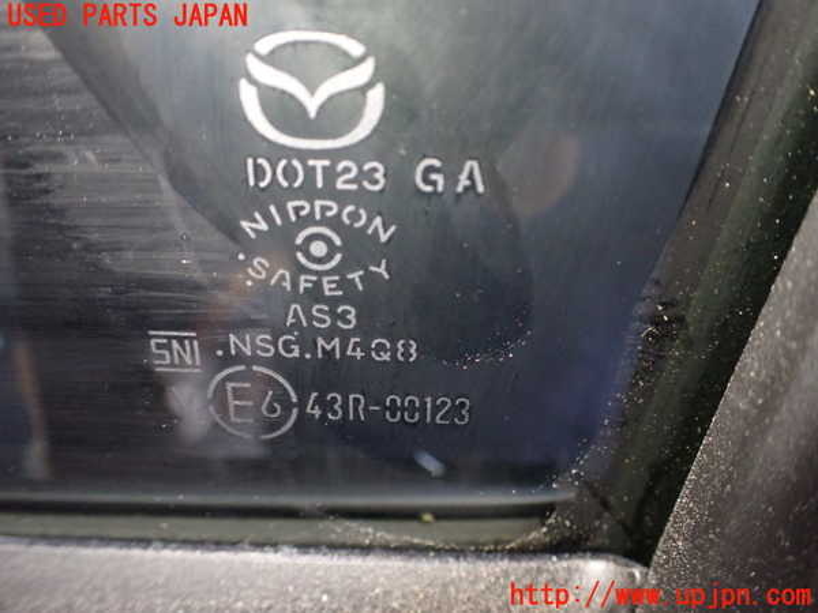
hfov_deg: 60.0
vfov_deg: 46.8
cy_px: 306
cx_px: 409
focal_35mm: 30
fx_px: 709
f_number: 2.3
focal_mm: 5.4
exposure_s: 1/30
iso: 800
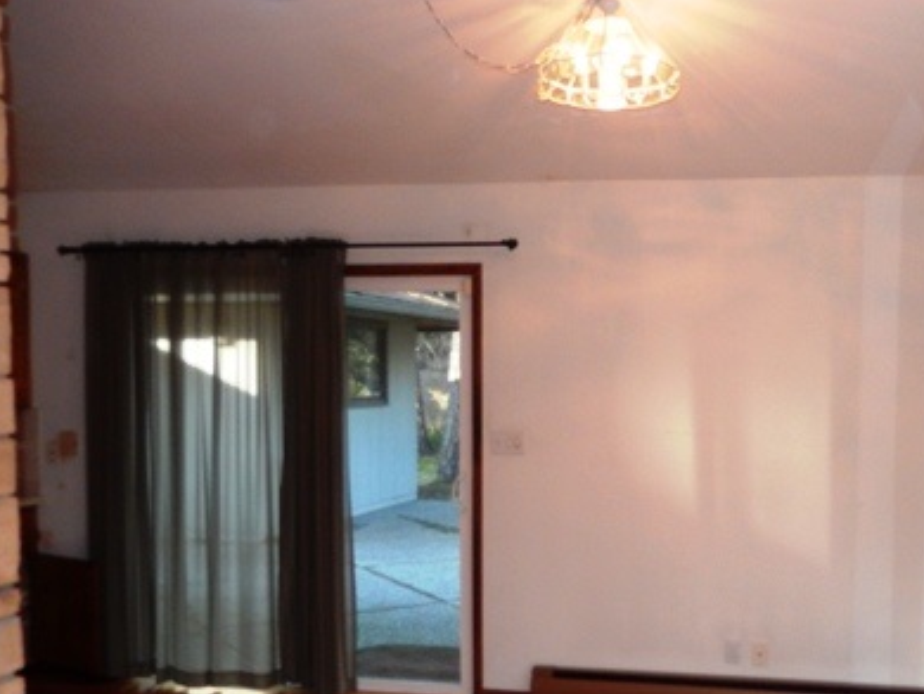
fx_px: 1095
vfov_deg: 34.9
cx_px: 635
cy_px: 452
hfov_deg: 44.9
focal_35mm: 41
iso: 200
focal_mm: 4.5
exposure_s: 1/30
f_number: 3.4
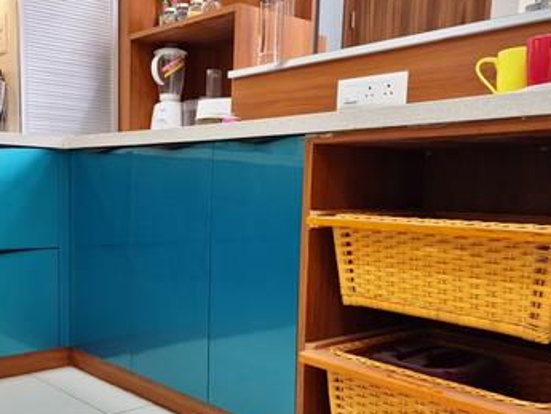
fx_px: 637
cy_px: 272
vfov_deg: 35.7
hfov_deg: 46.1
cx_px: 184
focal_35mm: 40
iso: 50
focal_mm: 6.4
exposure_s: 1/33
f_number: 1.8
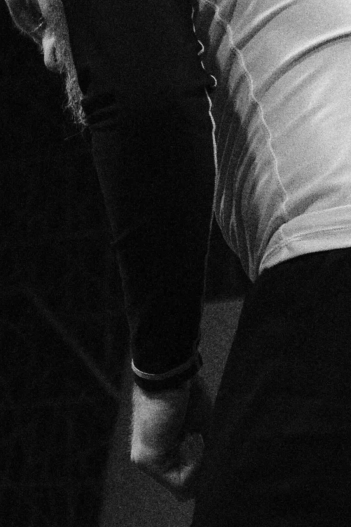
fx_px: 4211
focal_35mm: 288
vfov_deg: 7.0
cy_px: 788
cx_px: -64
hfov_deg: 4.8
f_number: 4
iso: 10000
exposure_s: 1/500
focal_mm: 55
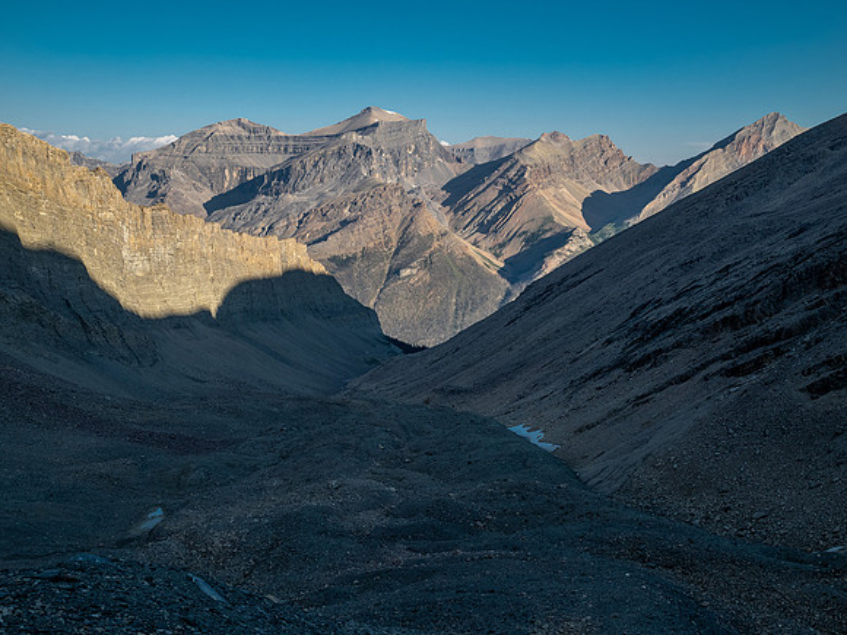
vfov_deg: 32.9
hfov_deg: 42.9
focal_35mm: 44
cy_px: 318
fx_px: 1077
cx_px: 424
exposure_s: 1/250
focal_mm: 22
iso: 200
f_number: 8
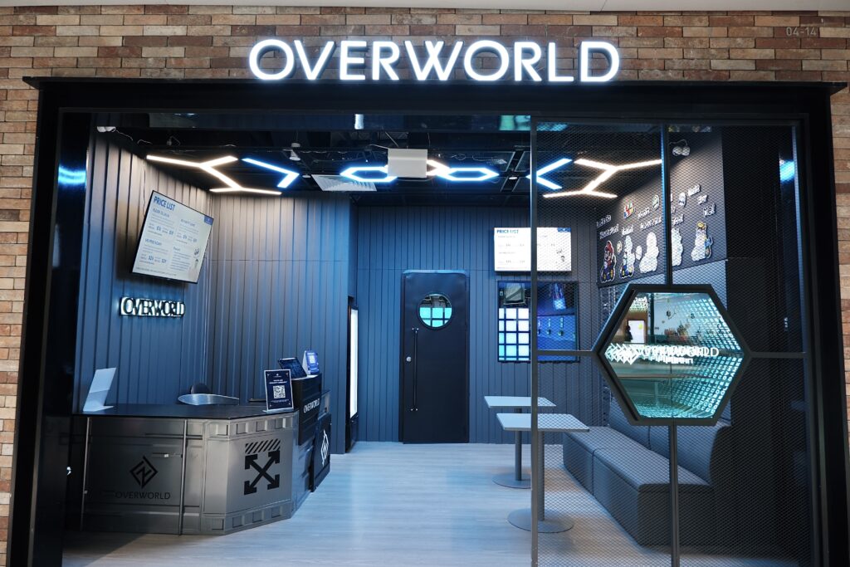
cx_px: 425
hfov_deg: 76.1
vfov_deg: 55.1
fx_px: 543
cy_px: 284
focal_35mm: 23
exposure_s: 1/17
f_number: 3.5
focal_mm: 15
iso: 400
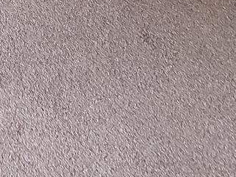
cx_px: -112
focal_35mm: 83
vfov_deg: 11.2
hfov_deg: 20.4
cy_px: -352
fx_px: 566
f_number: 2.2
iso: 320
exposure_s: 1/40
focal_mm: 2.2
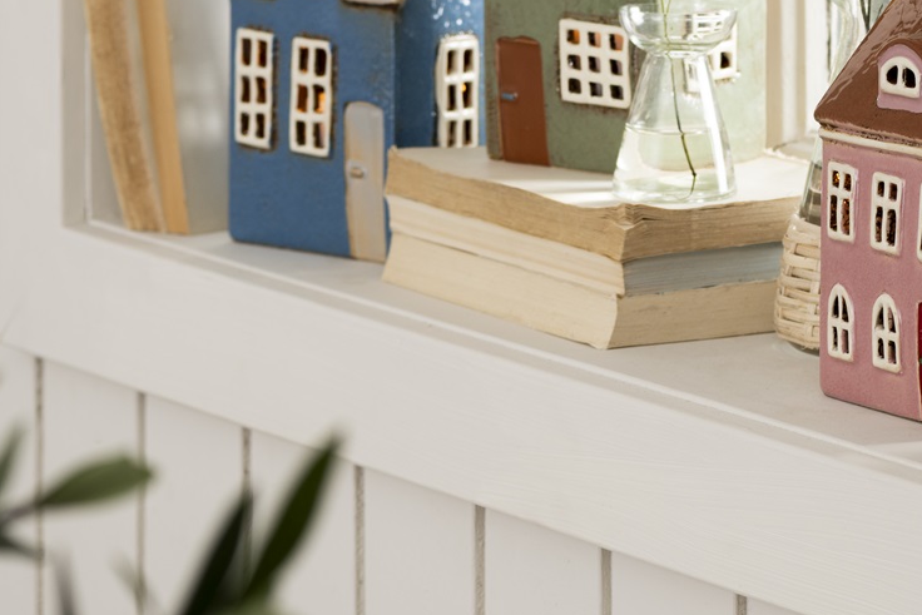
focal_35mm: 246
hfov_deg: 8.3
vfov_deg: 5.6
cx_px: 943
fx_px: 6301
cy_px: 88
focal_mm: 105
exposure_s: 1/13
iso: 100
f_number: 8
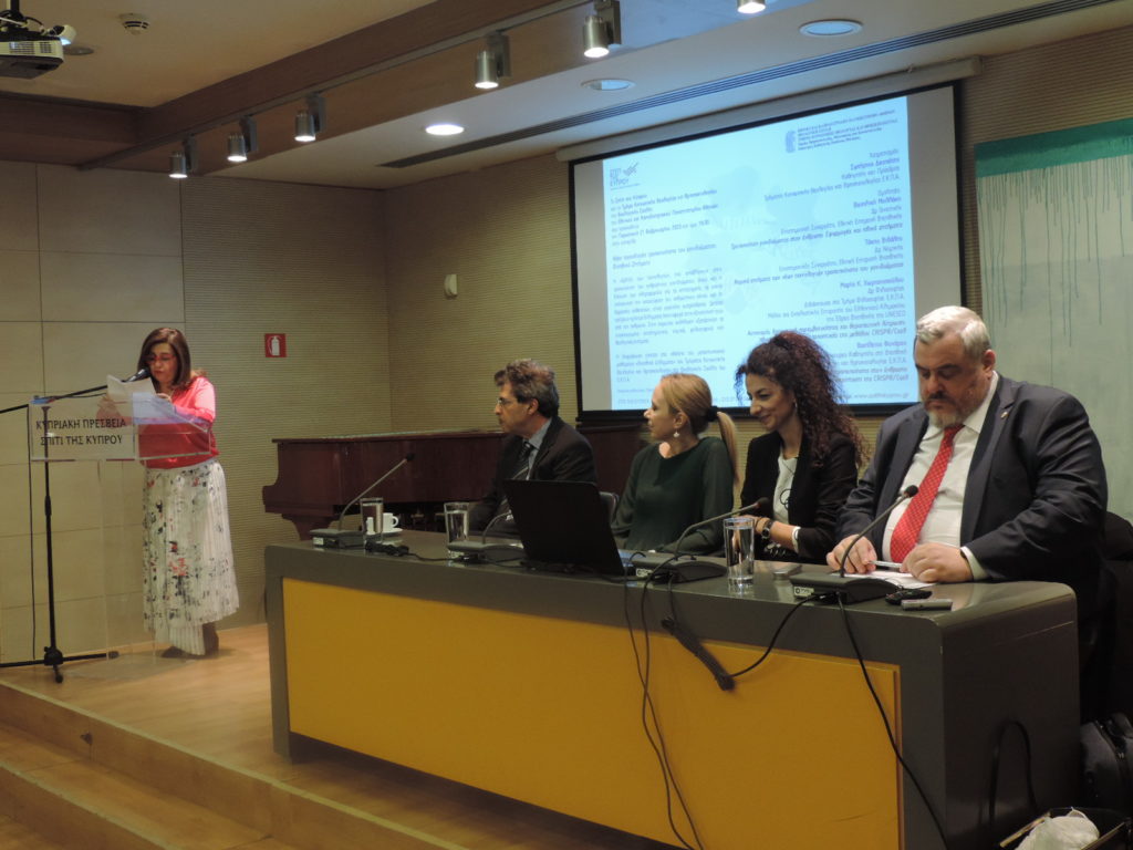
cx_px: 566
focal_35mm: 43
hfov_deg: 43.9
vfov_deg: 33.6
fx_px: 1407
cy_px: 425
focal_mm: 7.6
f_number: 3.4
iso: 400
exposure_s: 1/40
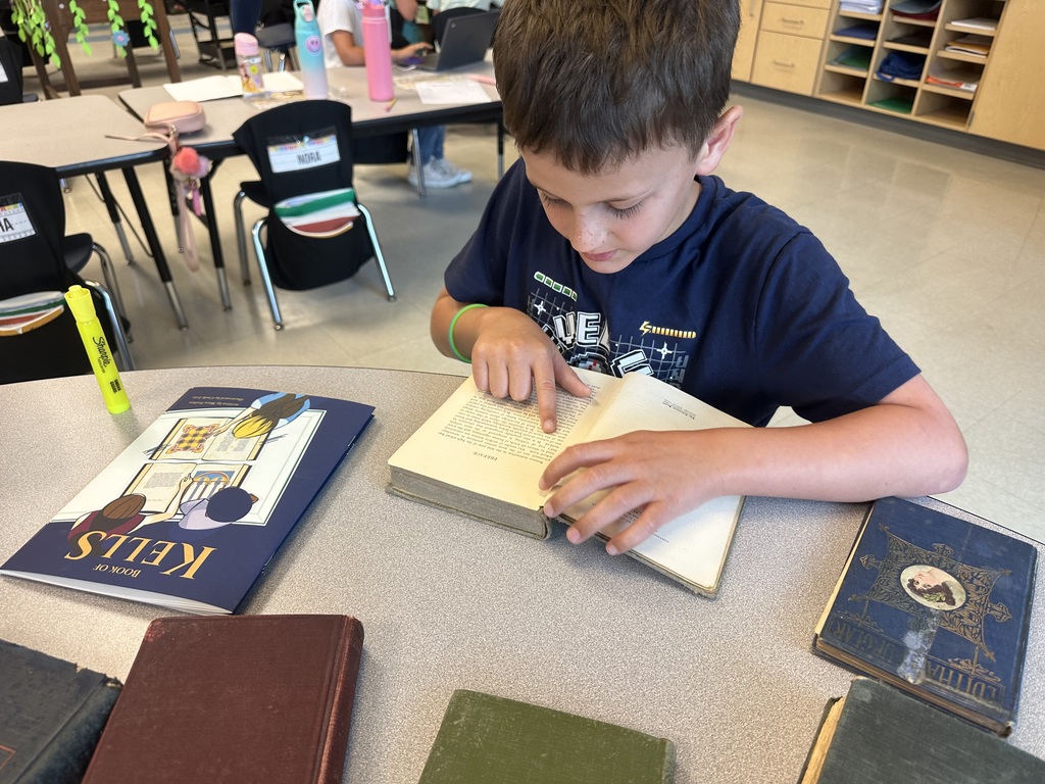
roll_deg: -0.2
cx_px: 522
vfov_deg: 56.8
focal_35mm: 24
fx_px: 725
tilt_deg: -35.1
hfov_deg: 71.6
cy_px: 392
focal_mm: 6.86
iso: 125
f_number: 1.78
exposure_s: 1/60
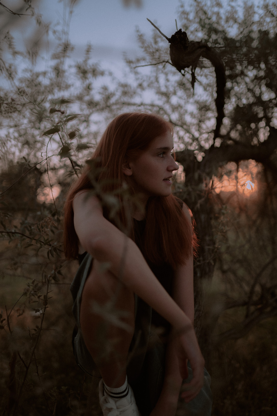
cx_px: 138
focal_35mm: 35
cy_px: 208
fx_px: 404
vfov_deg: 54.4
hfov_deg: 37.9
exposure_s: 1/1250
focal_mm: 35
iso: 100
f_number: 1.4
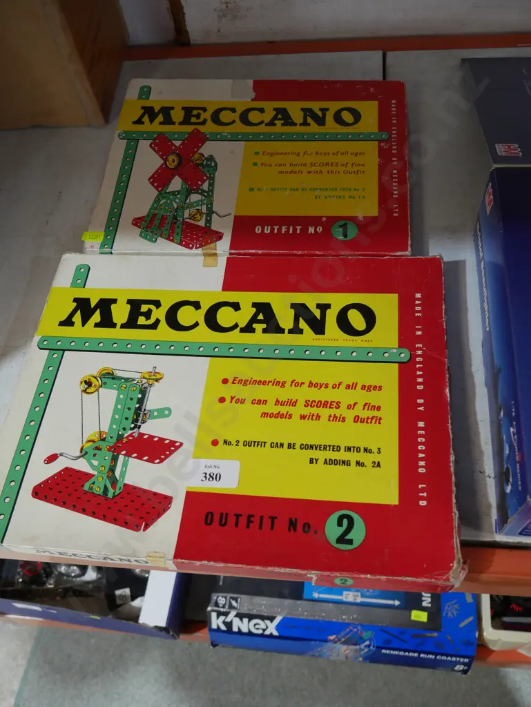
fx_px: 613
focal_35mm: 30
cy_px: 354
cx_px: 266
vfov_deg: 59.9
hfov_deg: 46.8
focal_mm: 15
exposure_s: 1/60
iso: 640
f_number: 3.6
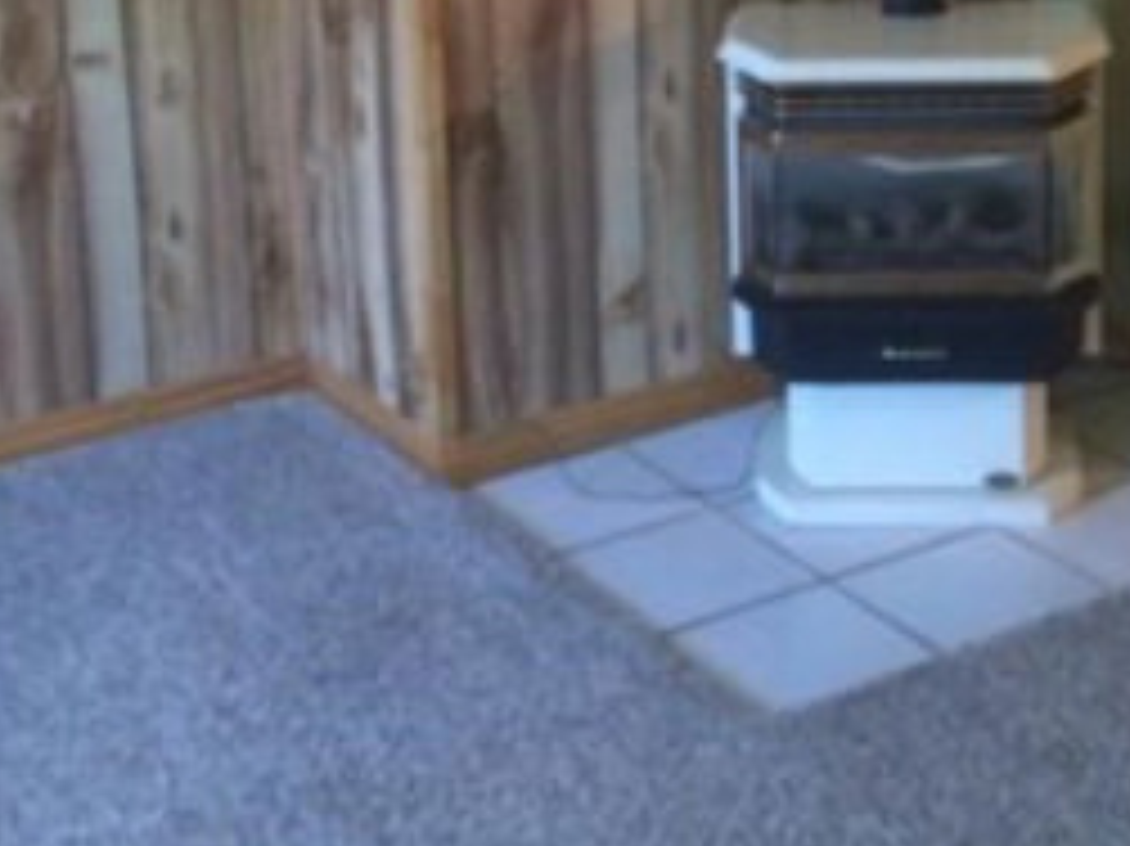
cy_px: -50
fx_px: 2414
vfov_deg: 19.2
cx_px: 882
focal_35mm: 74
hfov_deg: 25.9
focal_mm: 4.15
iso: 320
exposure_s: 1/15
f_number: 2.2
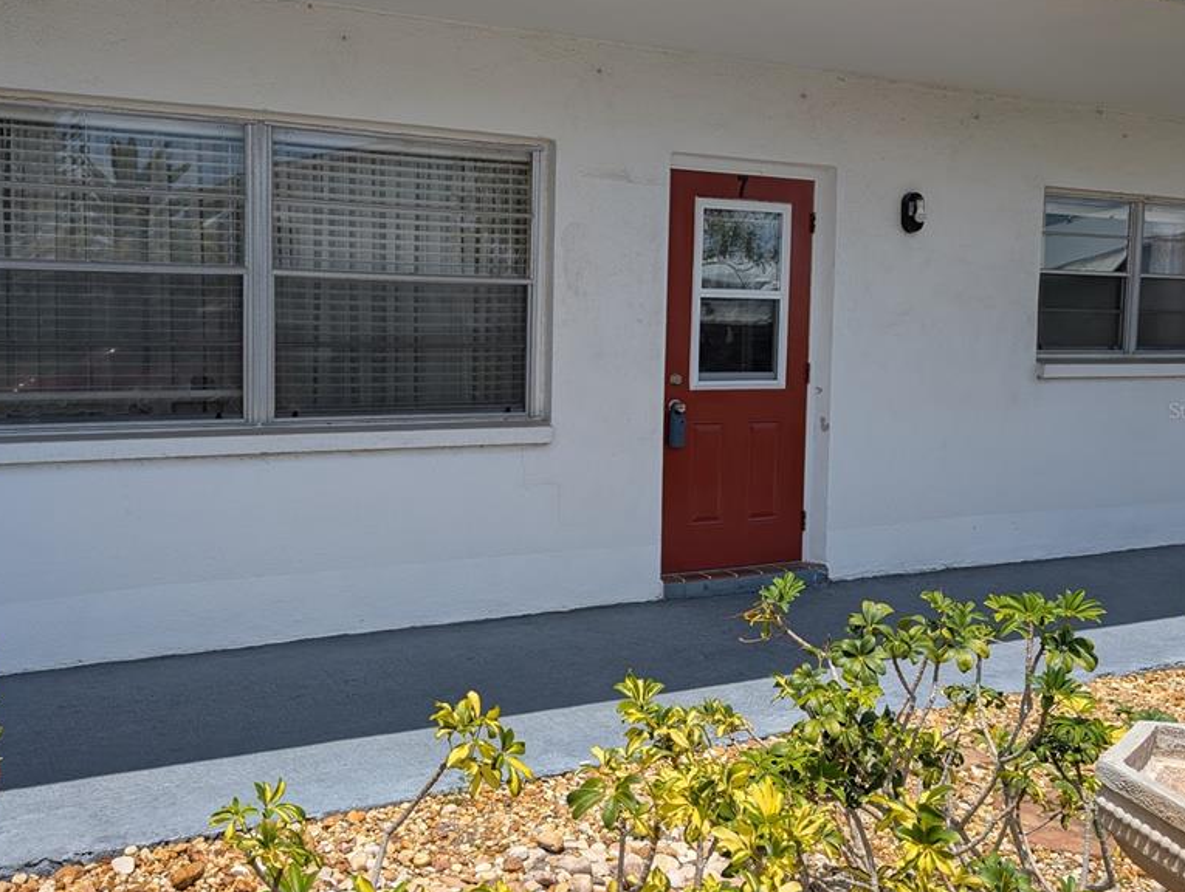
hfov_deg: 56.3
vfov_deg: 44.2
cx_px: 472
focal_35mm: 32
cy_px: 410
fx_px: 1097
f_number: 1.68
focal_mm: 6.9
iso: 17
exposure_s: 1/1368
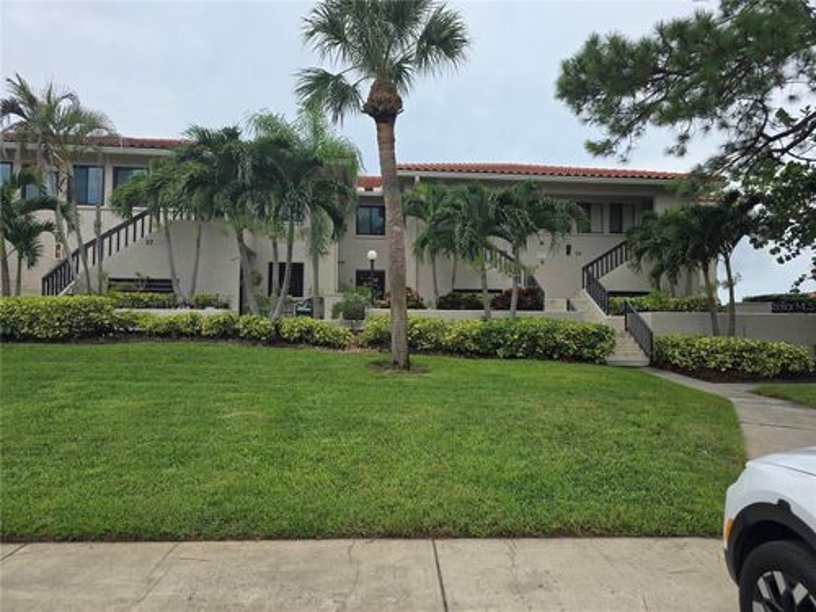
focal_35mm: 23
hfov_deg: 73.9
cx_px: 408
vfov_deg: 58.9
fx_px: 542
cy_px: 306
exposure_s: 1/476
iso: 12
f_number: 1.7
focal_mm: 6.3
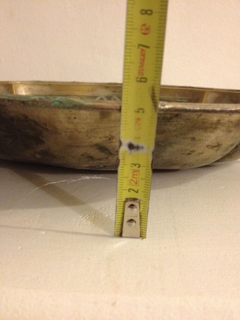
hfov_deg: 40.7
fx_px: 323
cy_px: 160
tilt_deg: -14.5
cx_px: 120
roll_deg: -2.9
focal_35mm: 35
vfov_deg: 52.6
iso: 500
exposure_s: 1/15
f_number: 2.4
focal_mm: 4.28
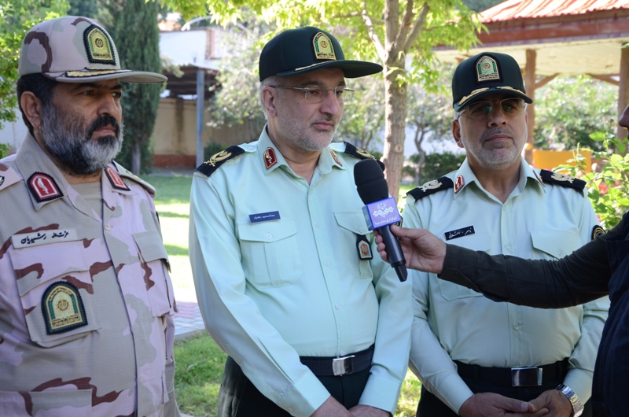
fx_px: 1177
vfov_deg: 20.1
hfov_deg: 29.9
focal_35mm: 68
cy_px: 208
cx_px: 314
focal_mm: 45
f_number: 5
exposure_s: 1/80
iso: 200
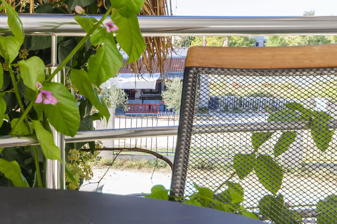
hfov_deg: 28.8
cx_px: 24
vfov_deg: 20.2
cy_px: 100
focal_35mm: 67
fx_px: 626
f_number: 7.1
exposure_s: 1/250
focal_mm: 20
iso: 500
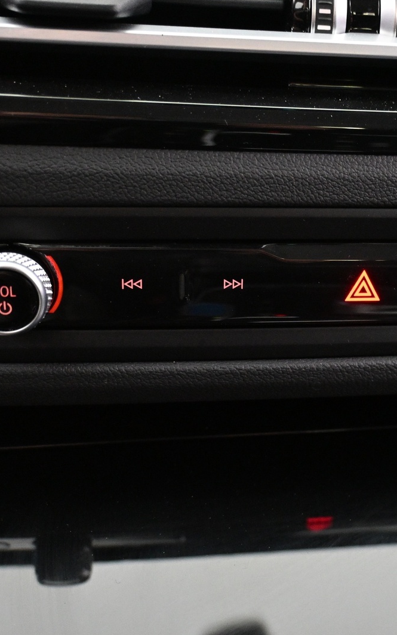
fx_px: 786
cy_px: 318
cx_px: 309
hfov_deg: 27.9
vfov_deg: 44.0
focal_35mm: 45
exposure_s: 1/20
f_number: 3.8
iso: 4000
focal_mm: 19.5
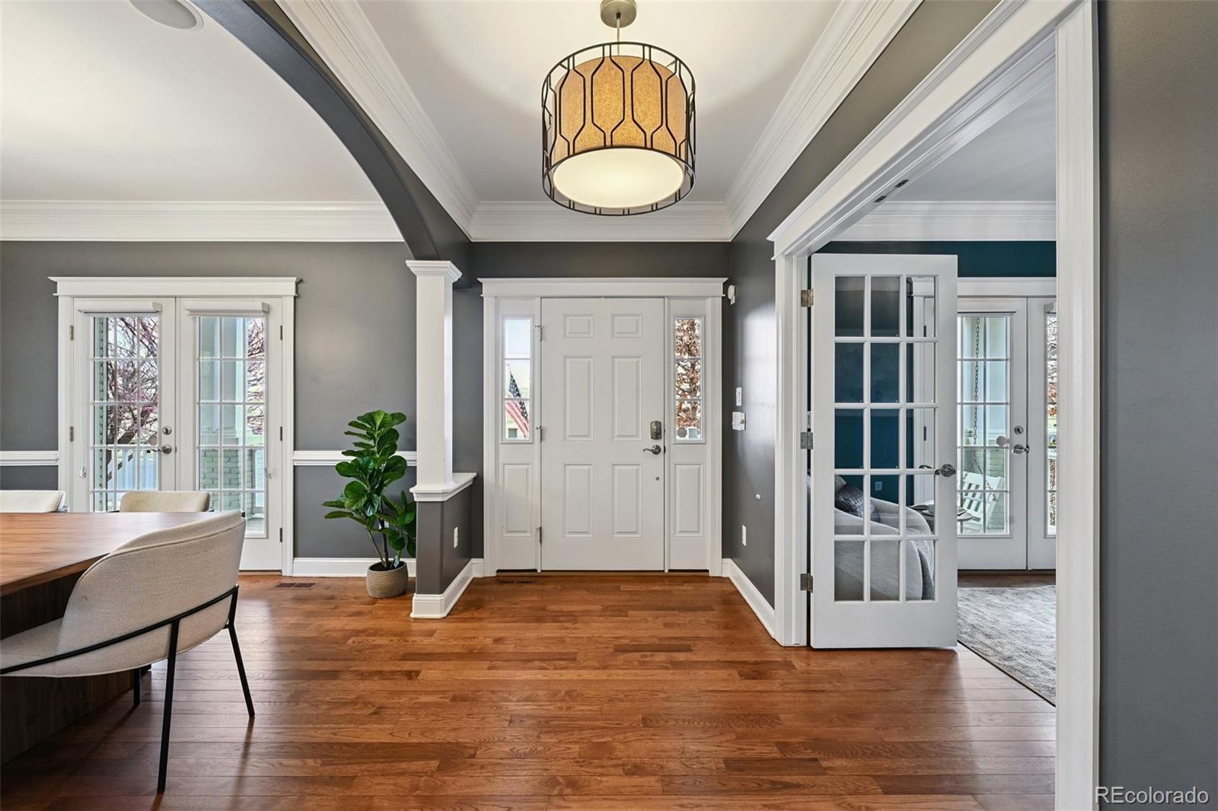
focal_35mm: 14
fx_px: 474
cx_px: 609
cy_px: 406
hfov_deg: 104.3
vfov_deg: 81.2
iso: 400
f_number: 10
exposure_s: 1/6
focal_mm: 14
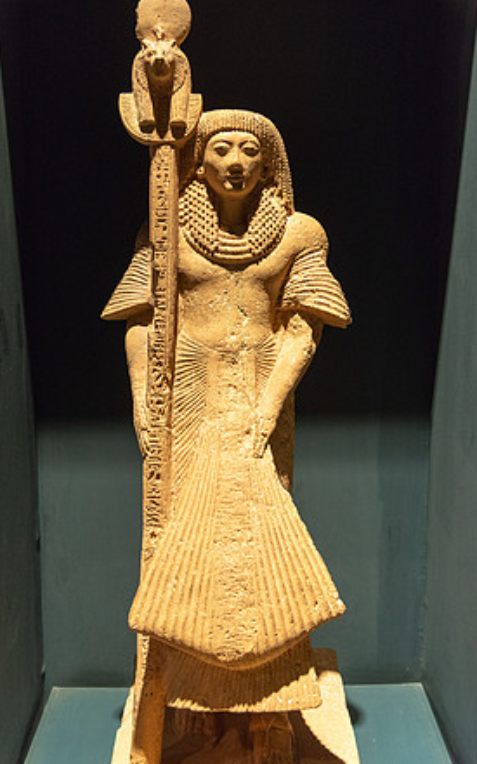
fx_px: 998
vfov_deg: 41.8
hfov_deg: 26.9
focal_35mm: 48
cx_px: 231
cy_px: 375
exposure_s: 1/30
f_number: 4
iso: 1800
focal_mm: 46
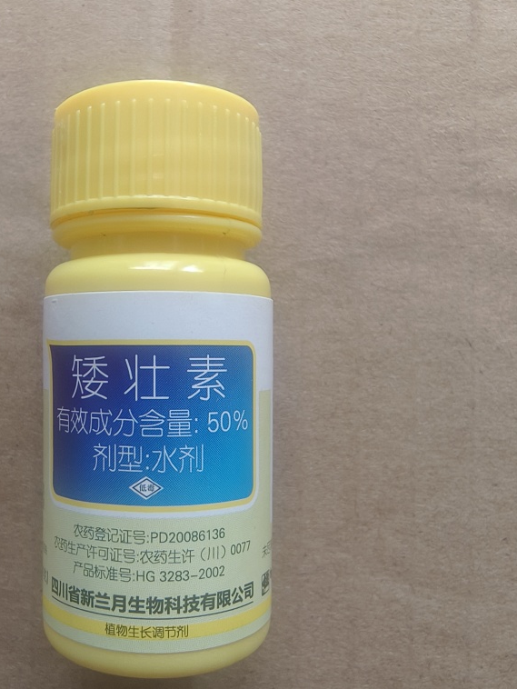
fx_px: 756
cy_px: 324
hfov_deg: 37.3
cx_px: 164
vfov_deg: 48.9
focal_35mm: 38
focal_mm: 2.28
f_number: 2
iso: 408
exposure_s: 1/100
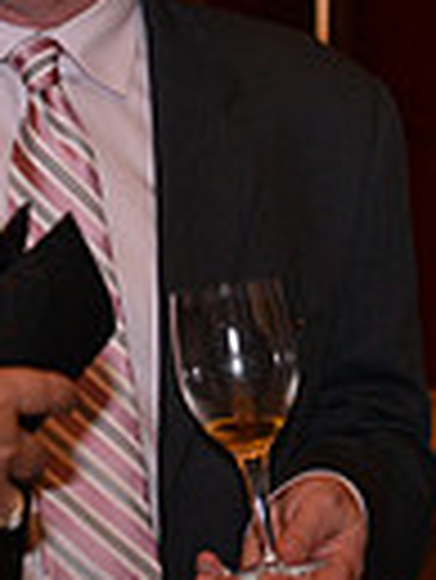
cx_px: 243
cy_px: 2
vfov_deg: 10.1
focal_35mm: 195
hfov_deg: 7.6
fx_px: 3269
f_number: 3.5
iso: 2000
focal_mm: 45
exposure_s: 1/60
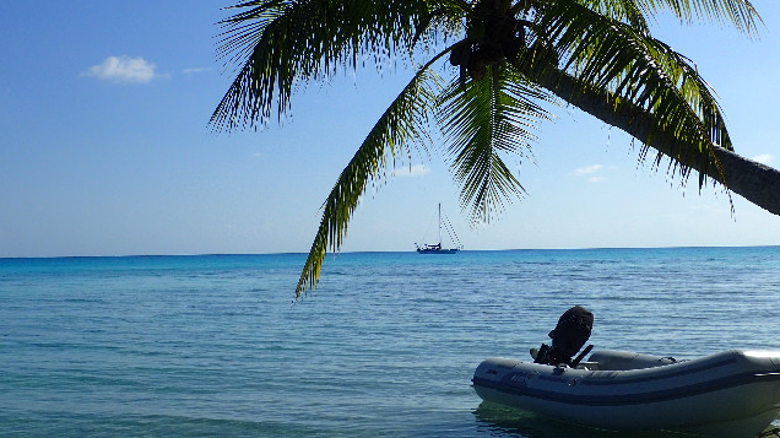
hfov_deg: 42.7
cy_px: 237
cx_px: 464
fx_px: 992
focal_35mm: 48
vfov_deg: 24.9
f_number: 10
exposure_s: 1/320
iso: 100
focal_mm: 6.42
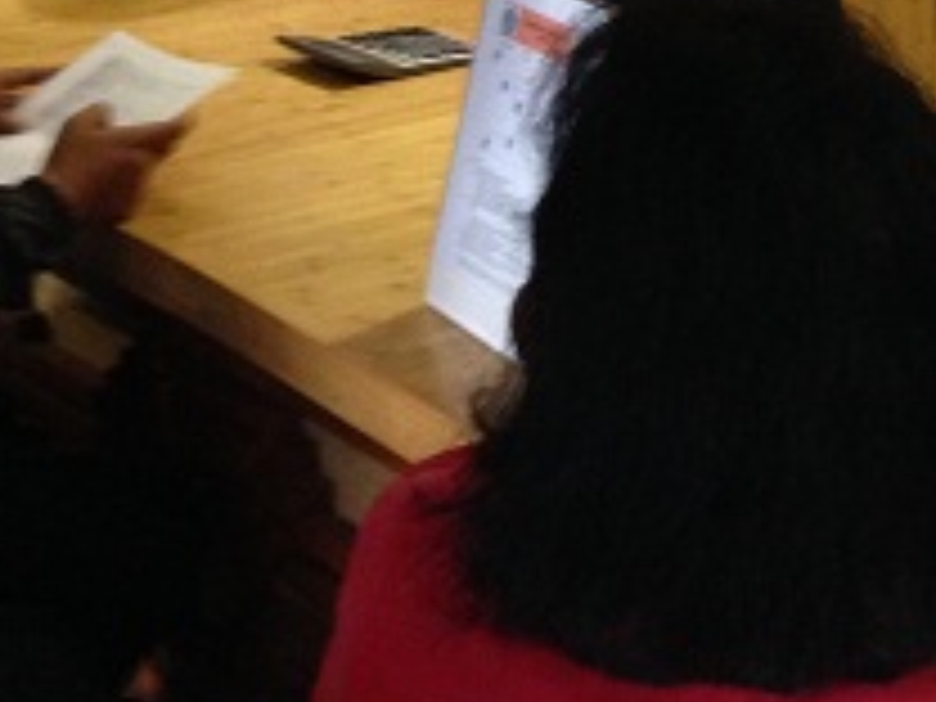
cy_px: -171
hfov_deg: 20.0
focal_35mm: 95
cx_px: 958
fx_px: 2569
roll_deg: -1.6
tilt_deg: -8.3
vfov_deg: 15.0
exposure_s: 1/20
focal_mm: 4.12
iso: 320
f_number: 2.4
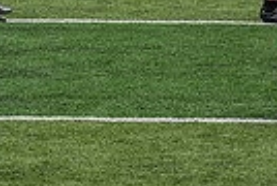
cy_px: -197
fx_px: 2329
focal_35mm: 302
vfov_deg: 4.5
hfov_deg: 6.8
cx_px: 8
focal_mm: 70
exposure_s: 1/800
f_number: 4
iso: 160
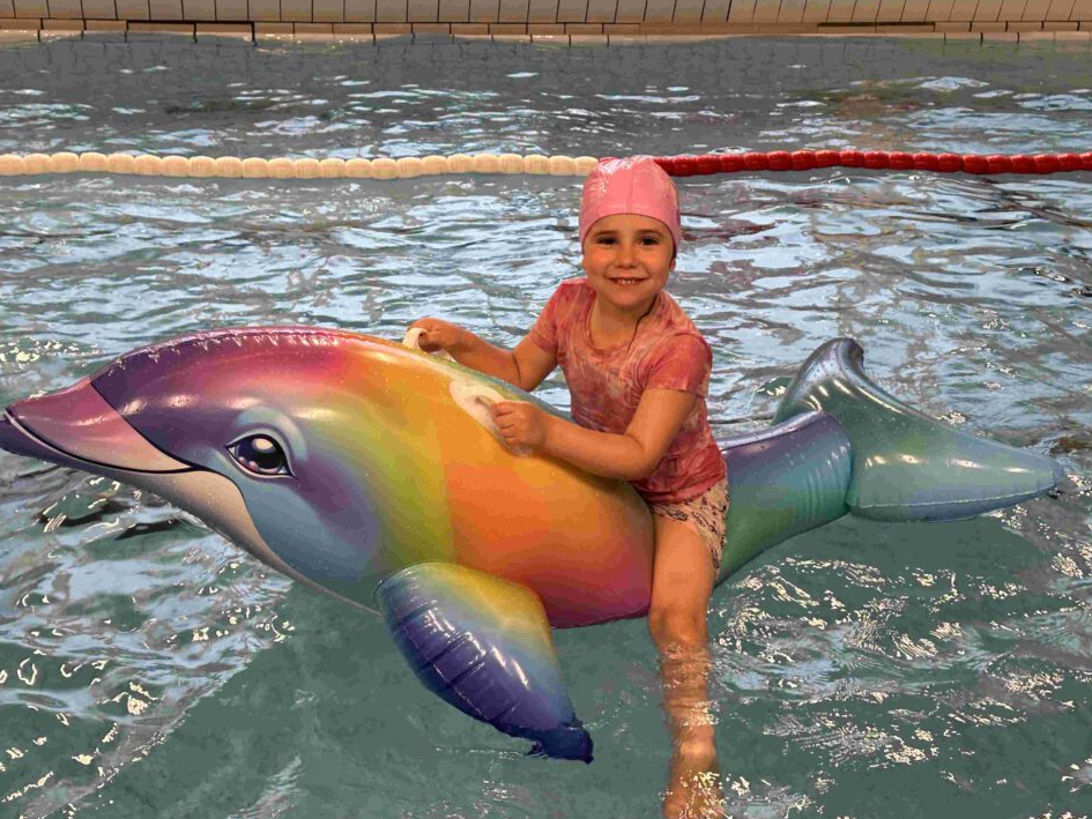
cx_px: 530
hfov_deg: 36.8
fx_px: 1641
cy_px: 422
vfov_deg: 28.0
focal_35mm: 52
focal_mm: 6.9
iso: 100
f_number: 1.8
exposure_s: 1/50
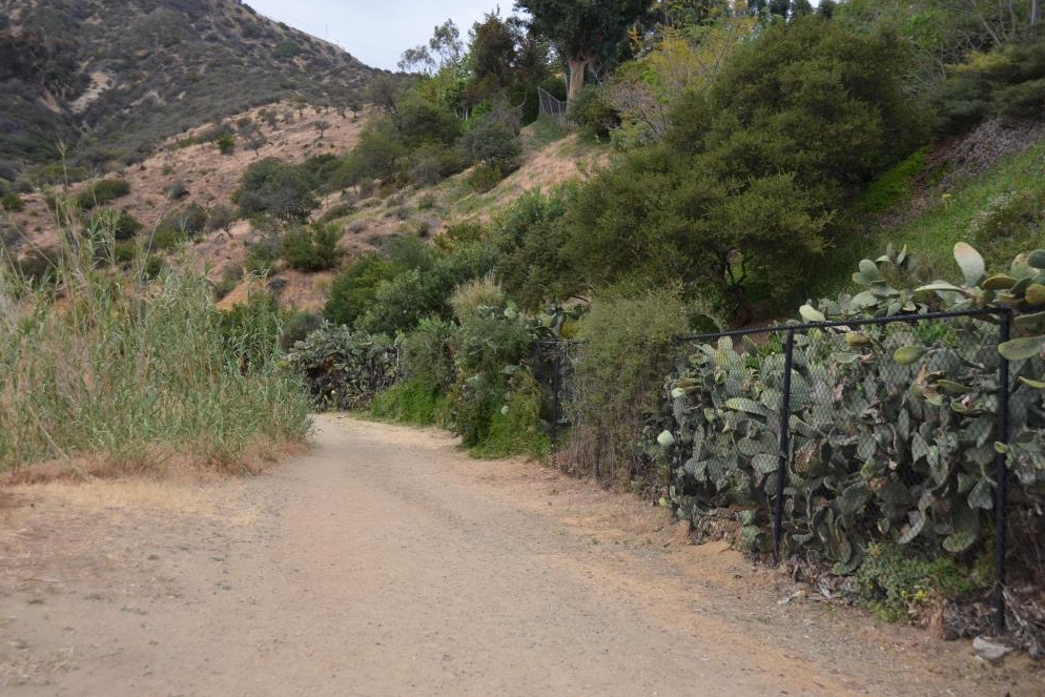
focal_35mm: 37
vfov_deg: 36.0
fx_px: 1074
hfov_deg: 51.9
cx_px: 526
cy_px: 345
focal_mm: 24
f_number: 4.5
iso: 100
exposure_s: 1/250
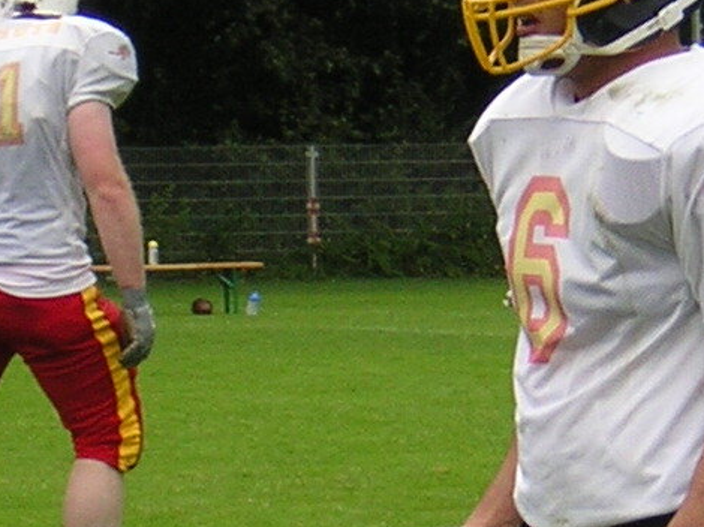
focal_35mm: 368
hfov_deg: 5.4
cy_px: 400
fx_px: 7480
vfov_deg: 4.0
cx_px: 327
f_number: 4.7
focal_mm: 14.1
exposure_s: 1/208
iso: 200
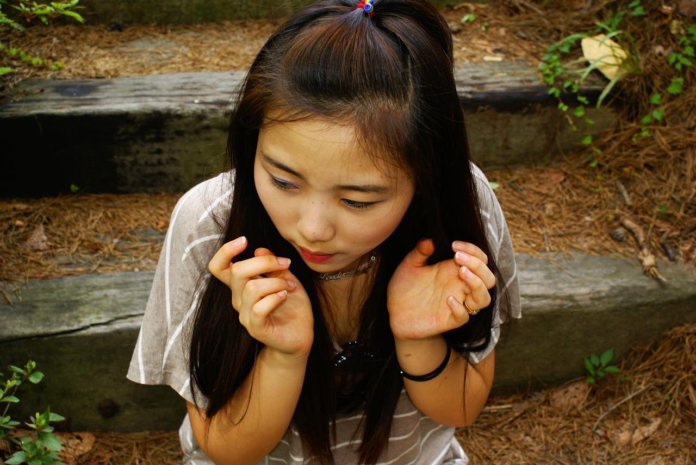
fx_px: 1016
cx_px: 348
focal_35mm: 52
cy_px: 232
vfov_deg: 25.8
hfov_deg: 37.8
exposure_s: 1/80
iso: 160
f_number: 5.6
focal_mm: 35
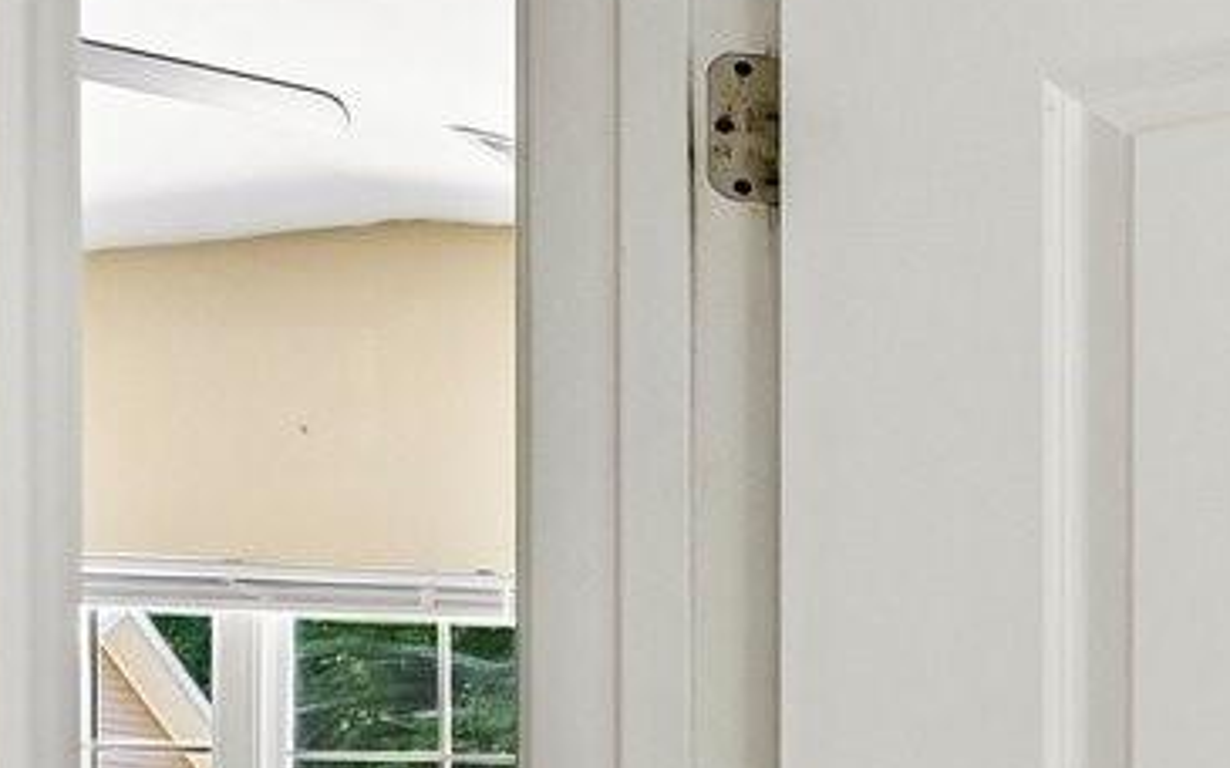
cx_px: 2976
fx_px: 2681
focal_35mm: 80
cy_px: 955
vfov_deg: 15.6
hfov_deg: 14.9
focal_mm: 14
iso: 180
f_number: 8
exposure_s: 1/15
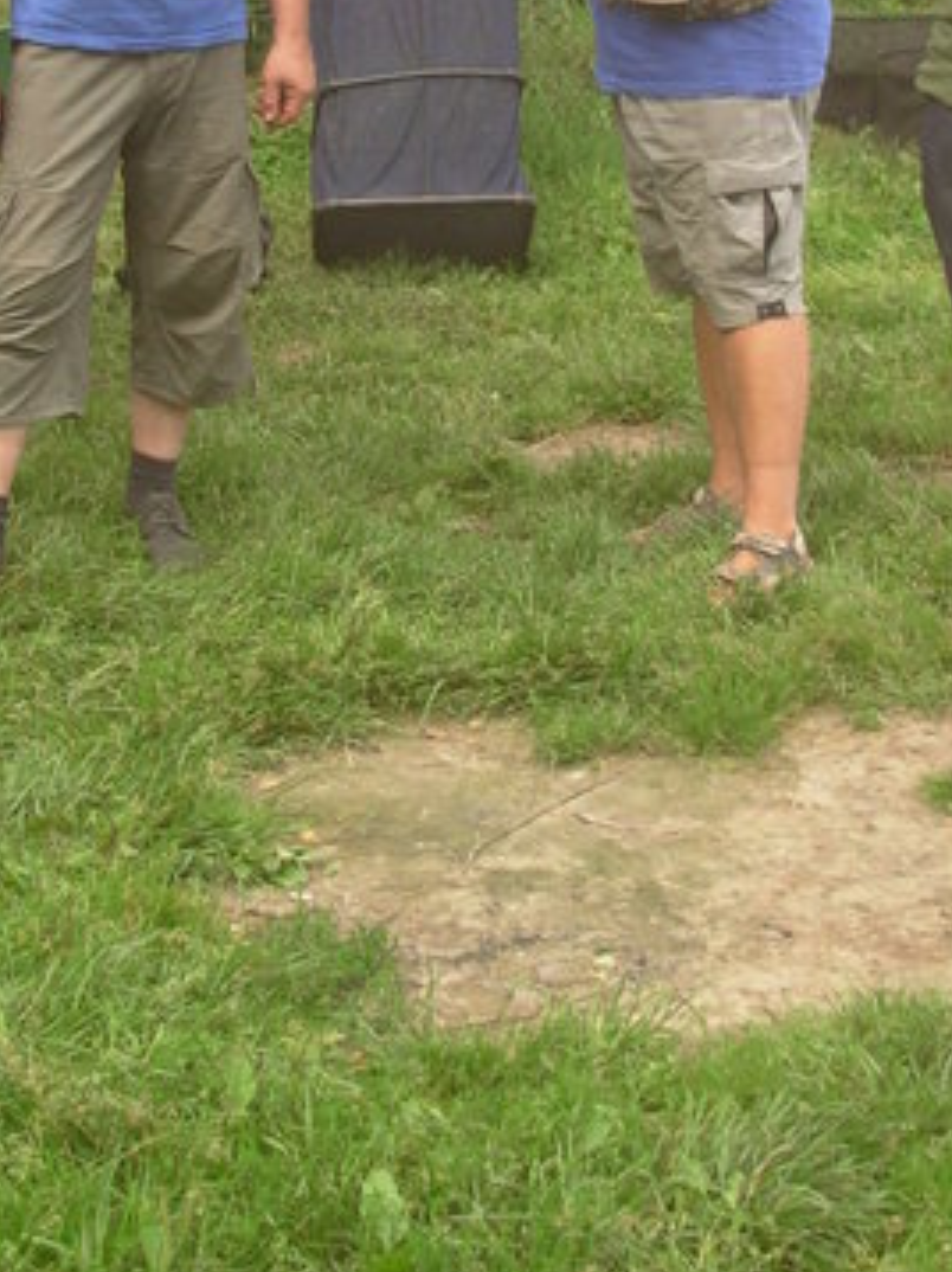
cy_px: 21
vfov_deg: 22.2
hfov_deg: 17.3
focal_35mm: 85
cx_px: 494
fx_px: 3121
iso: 50
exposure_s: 1/186
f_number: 2.9
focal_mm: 6.3
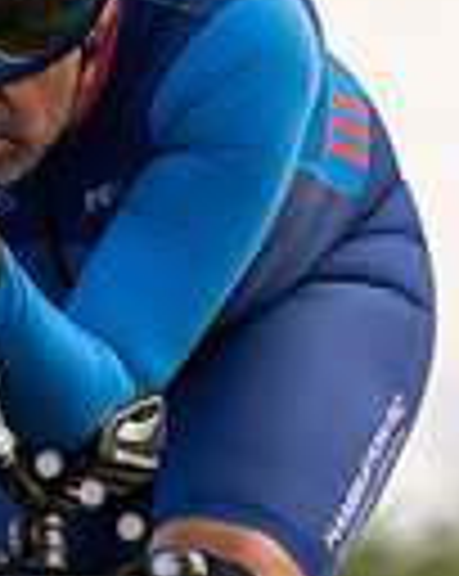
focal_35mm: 549
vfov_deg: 3.5
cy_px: 436
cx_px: -189
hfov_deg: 2.8
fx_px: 9345
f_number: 4
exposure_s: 1/1000
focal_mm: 111
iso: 200
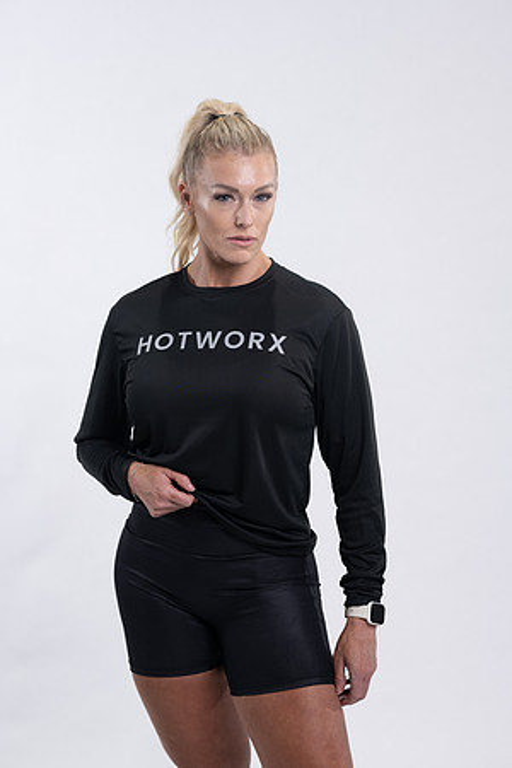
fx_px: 1813
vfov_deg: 23.9
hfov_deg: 16.1
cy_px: 384
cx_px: 256
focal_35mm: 85
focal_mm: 85
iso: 200
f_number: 4
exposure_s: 1/125
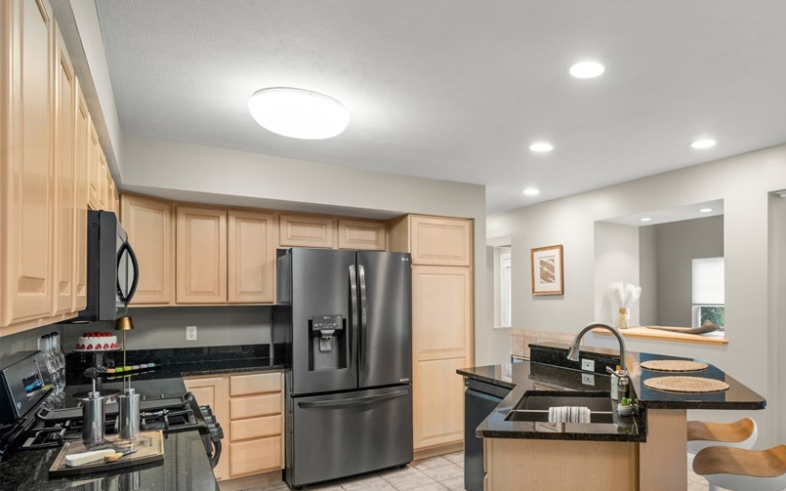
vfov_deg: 54.7
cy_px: 294
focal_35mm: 22
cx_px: 529
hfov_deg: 76.9
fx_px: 471
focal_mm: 16
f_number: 9
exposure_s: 1/2
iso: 250
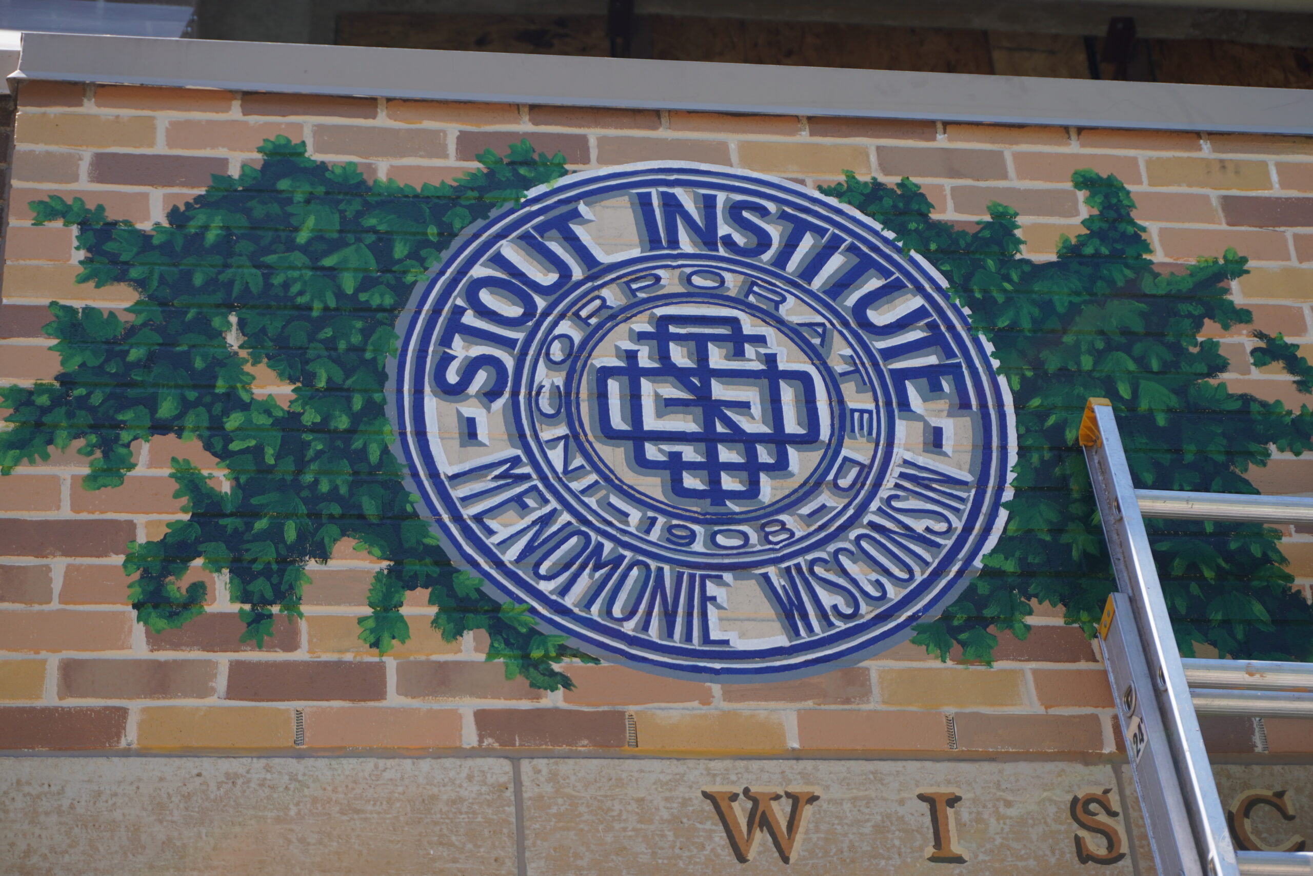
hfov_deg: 27.0
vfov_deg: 18.2
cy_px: 438
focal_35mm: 75
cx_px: 656
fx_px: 2735
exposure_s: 1/160
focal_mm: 50
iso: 100
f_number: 5.6
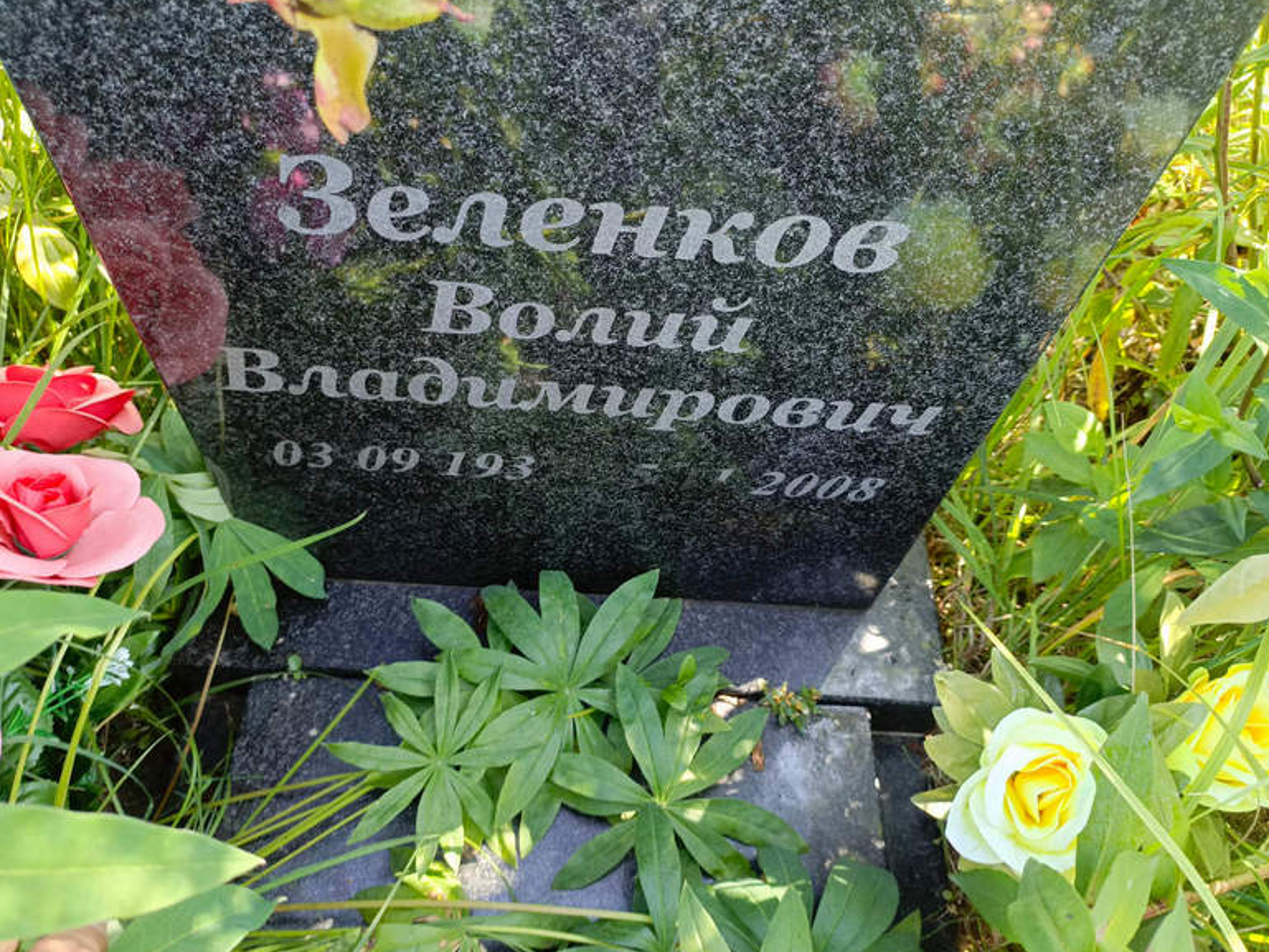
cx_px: 620
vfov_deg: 53.1
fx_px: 953
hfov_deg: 67.3
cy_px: 460
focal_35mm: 26
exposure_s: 1/50
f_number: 1.69
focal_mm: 4.76
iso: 151
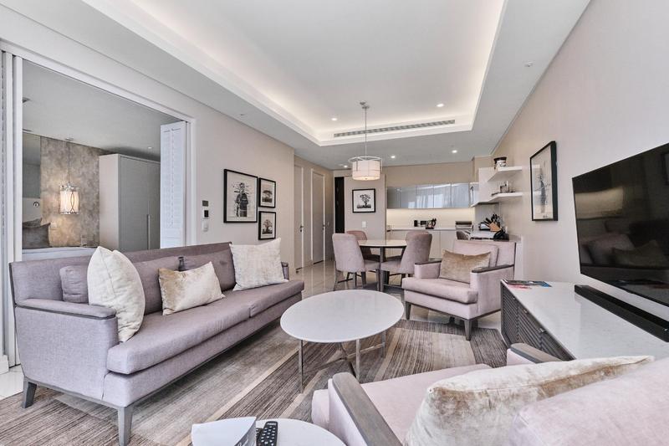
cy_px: 223
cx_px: 334
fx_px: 279
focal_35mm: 15
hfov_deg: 100.4
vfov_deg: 77.3
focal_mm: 10
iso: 800
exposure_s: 1/100
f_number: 8
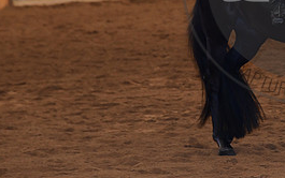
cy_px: -18
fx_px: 2946
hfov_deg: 5.5
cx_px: 309
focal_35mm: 379
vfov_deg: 3.5
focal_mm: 170
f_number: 5
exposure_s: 1/250
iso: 4000
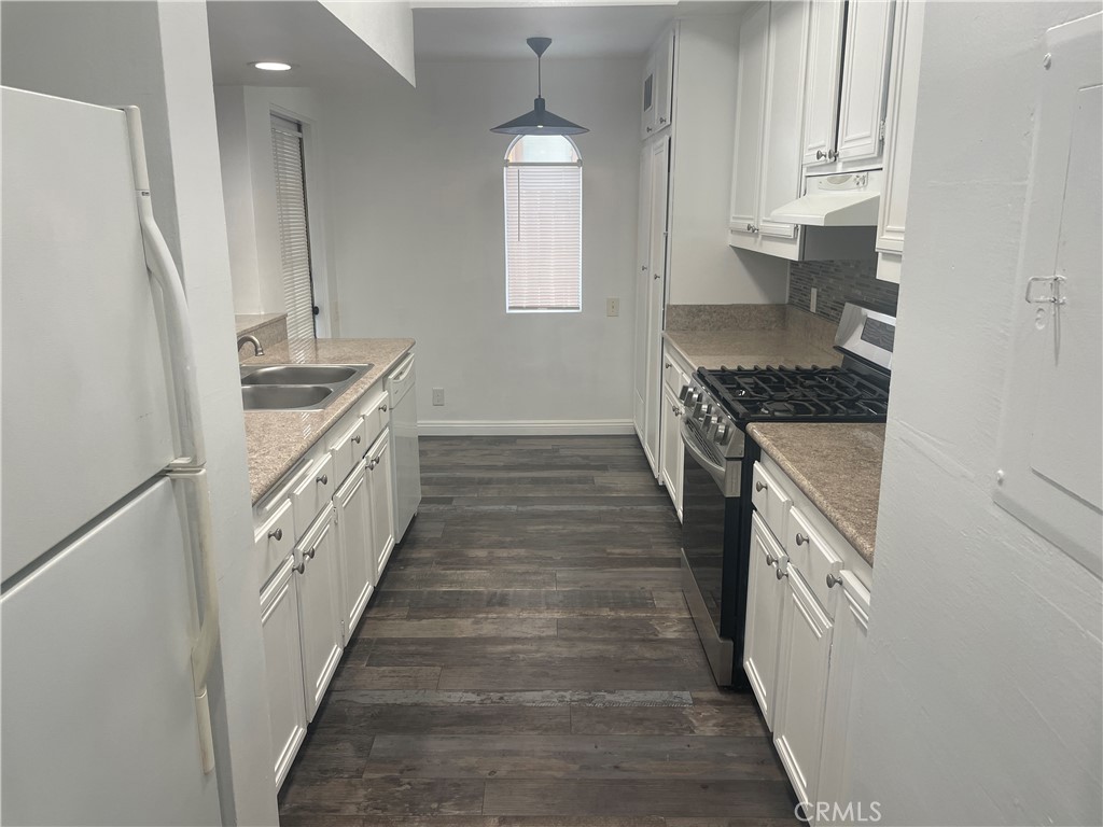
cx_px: 552
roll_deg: +0.4
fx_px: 828
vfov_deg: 53.1
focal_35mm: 26
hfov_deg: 67.3
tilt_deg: -13.9
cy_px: 414
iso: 64
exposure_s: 1/120
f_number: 1.6
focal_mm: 4.2
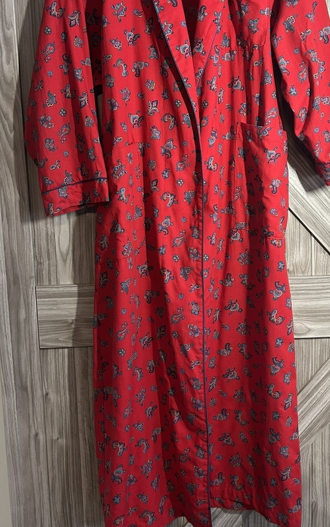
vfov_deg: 52.2
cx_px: 199
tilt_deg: -8.5
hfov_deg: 34.3
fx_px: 532
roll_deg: +2.0
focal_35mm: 37
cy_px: 201
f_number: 1.5
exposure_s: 1/60
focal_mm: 5.7
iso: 250
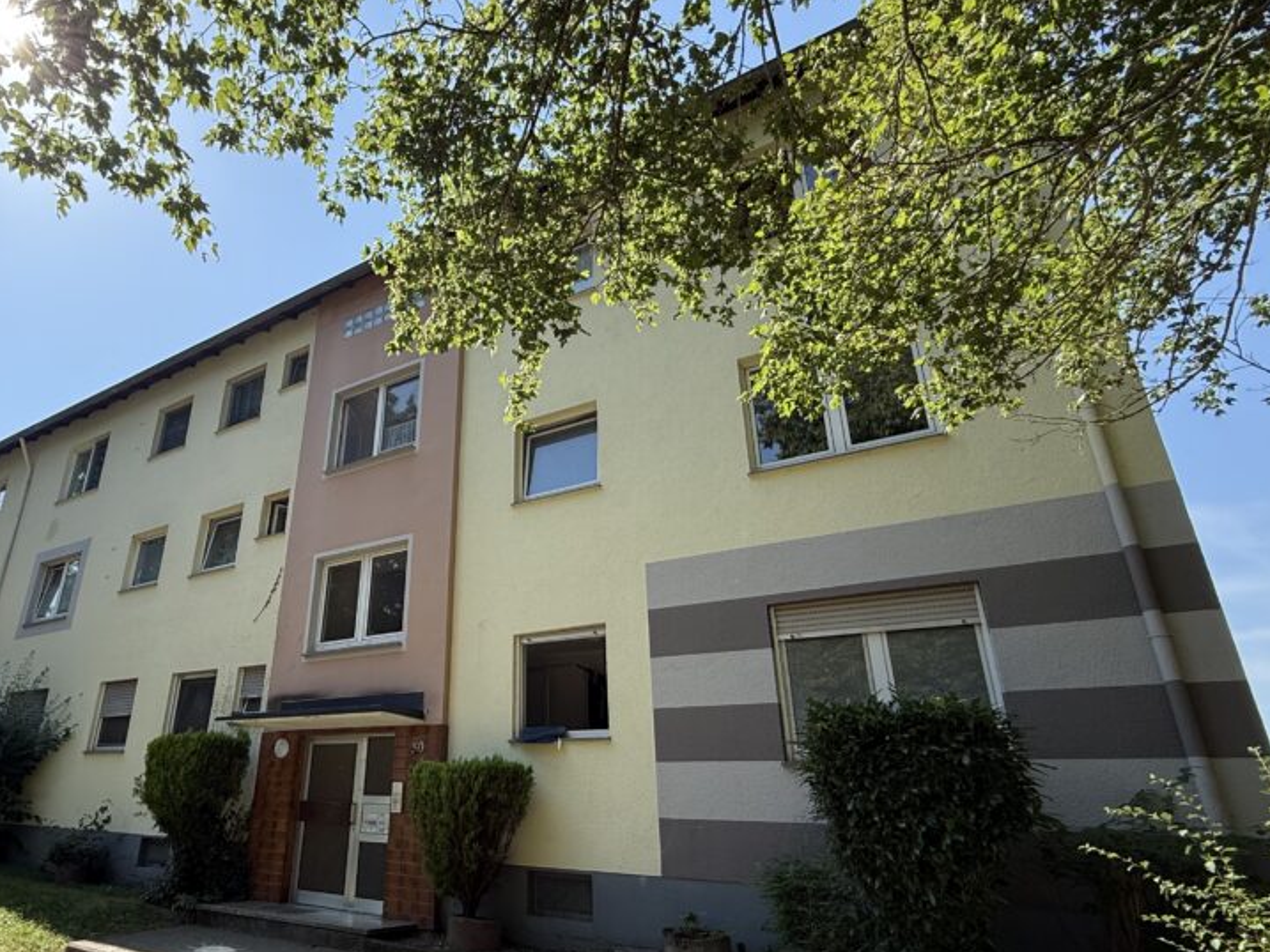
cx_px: 438
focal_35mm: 20
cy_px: 563
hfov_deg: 79.4
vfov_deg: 65.5
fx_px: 734
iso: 64
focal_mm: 2.22
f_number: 2.2
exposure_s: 1/970
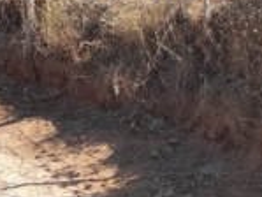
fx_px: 742
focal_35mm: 98
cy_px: -33
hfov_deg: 19.6
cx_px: 239
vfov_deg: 14.7
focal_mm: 4.6
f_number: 2
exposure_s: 1/445
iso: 20
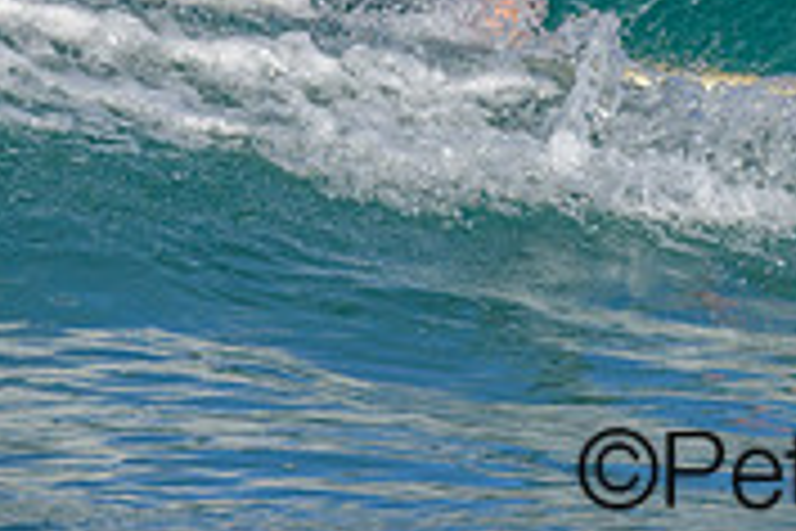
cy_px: -379
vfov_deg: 0.5
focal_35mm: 2938
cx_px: 867
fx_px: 64957
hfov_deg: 0.7
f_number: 6.3
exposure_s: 1/2000
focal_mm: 800
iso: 400
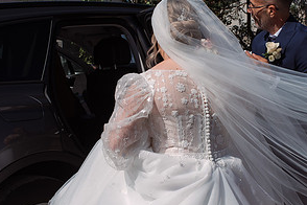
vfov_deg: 17.7
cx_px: 206
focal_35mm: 77
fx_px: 657
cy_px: 77
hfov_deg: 26.2
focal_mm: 36
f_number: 8
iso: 250
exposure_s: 1/800
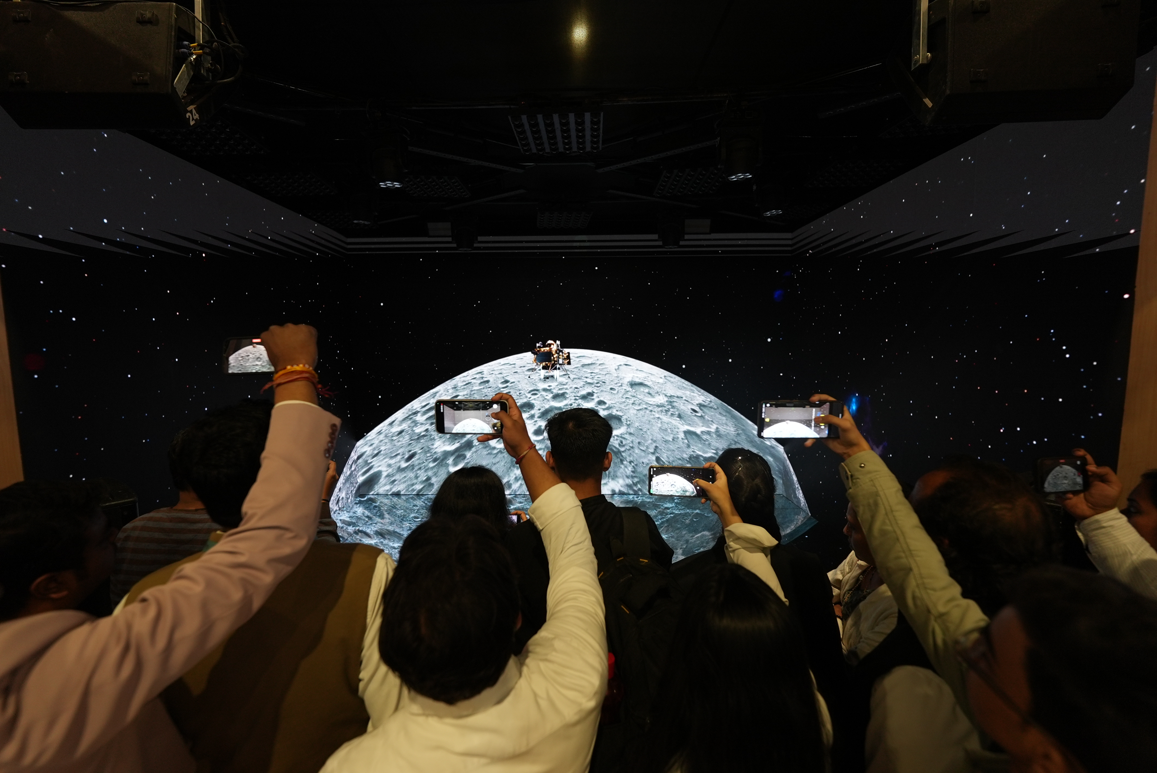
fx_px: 450
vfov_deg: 81.3
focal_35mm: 14
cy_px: 386
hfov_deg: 104.2
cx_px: 578
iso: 800
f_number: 2.8
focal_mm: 14
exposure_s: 1/125
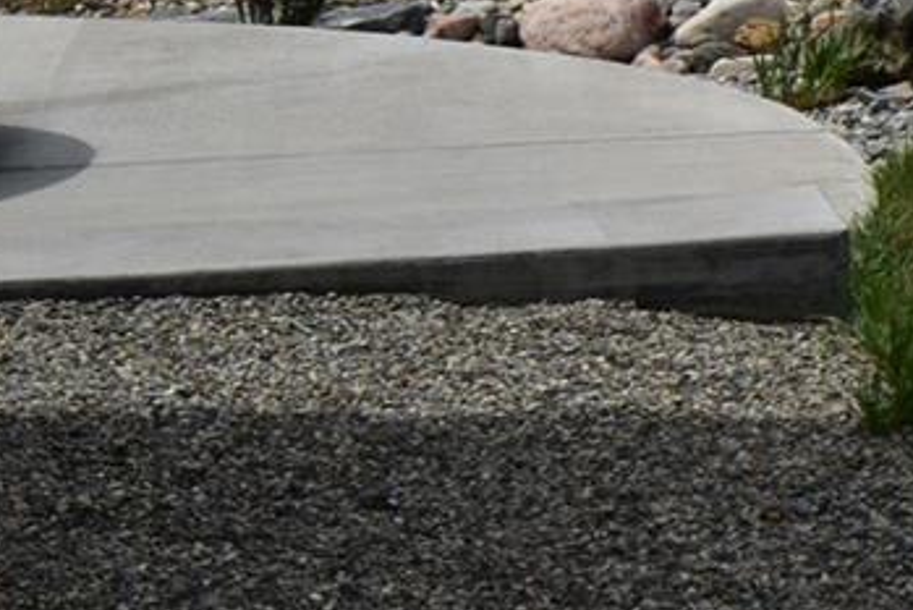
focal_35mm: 167
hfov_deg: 10.7
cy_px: -490
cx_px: 2101
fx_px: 4237
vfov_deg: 8.0
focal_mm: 24
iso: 320
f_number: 11
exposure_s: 1/500
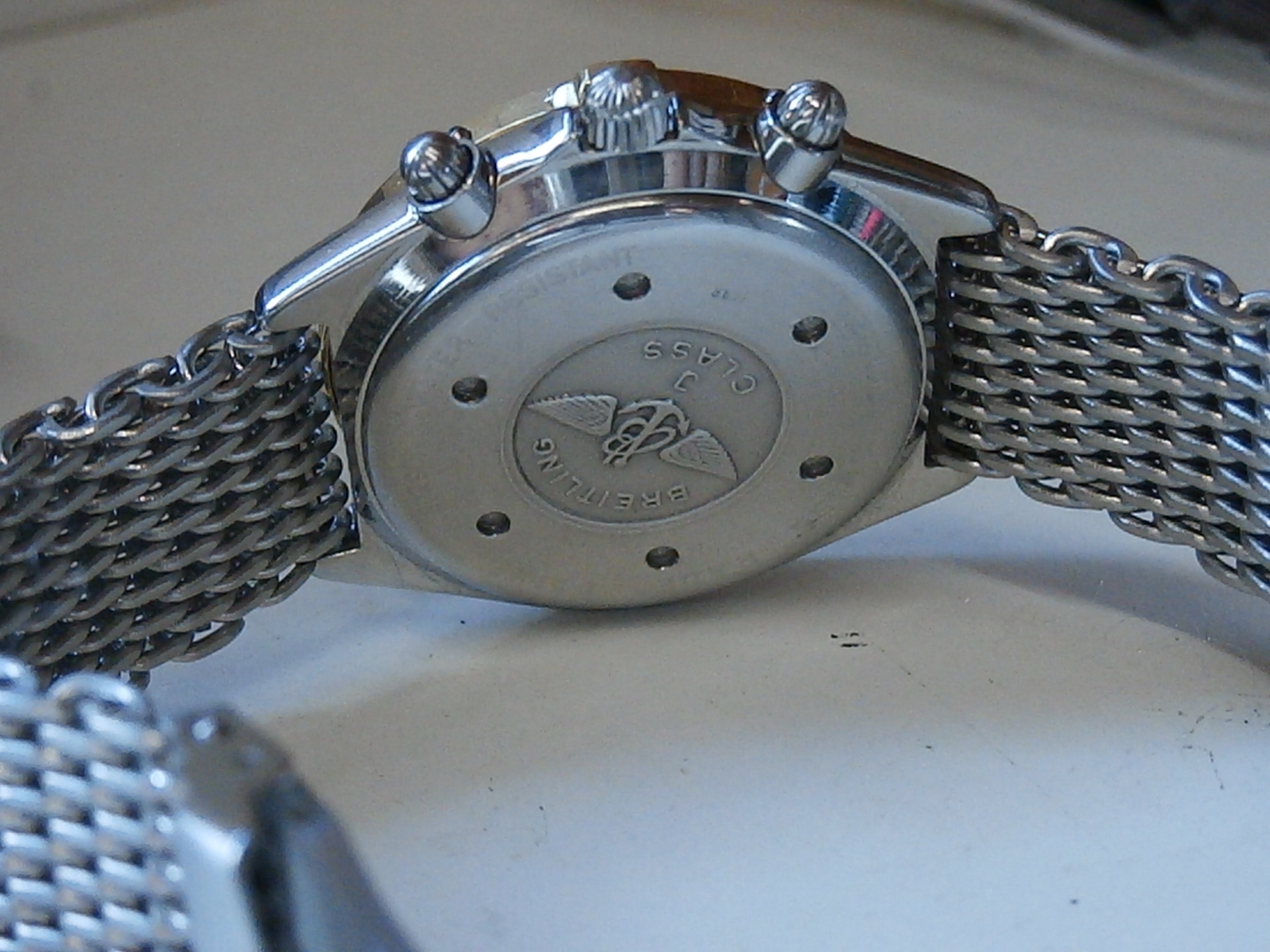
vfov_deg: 21.9
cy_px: 476
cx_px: 635
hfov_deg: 29.0
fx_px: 2458
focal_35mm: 67
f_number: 4.3
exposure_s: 1/160
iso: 800
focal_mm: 11.86
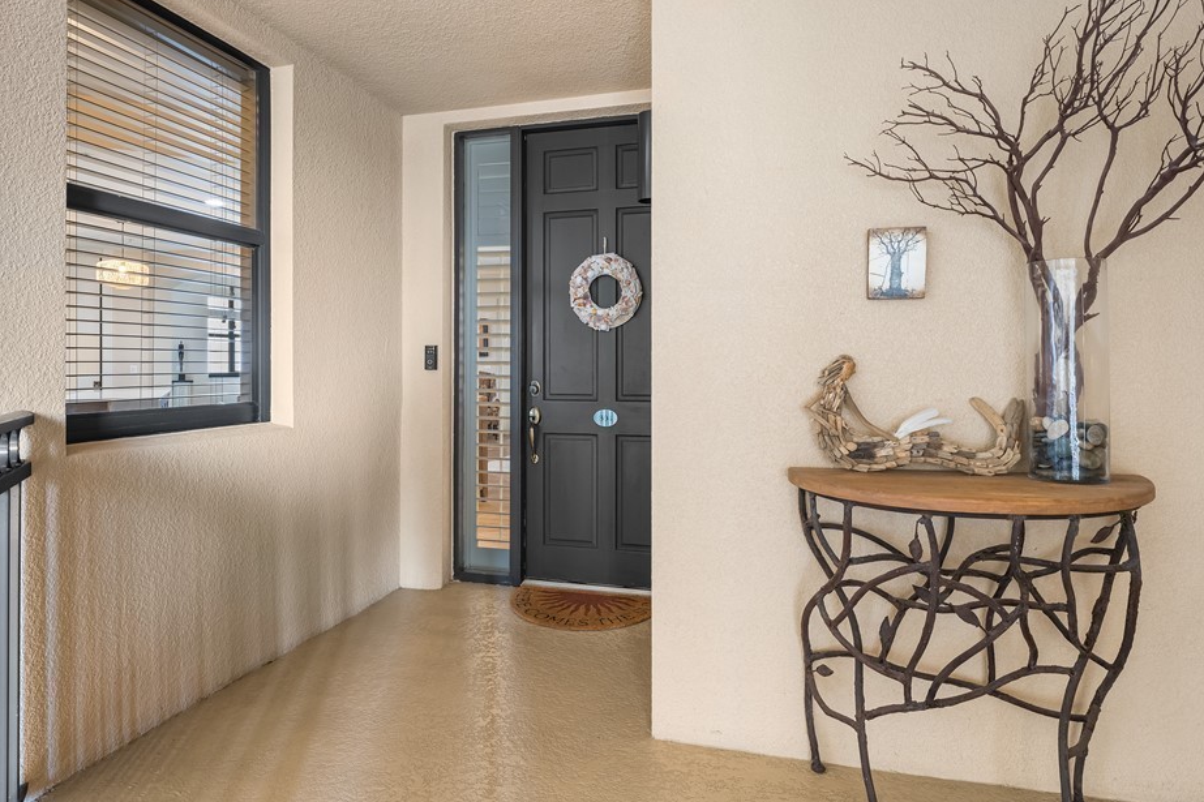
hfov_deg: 83.7
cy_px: 377
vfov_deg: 61.6
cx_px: 597
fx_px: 673
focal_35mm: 20
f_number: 9
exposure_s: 2.5
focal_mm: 17.1
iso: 400
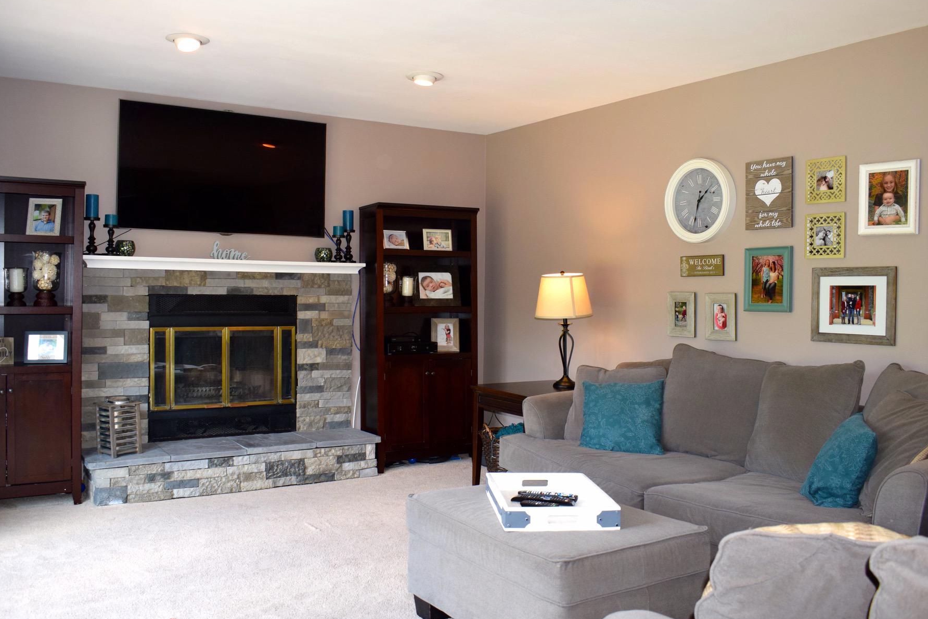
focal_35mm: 31
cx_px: 446
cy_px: 307
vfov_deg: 42.3
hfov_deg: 60.3
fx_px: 799
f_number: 5
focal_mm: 18
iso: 800
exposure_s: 1/100
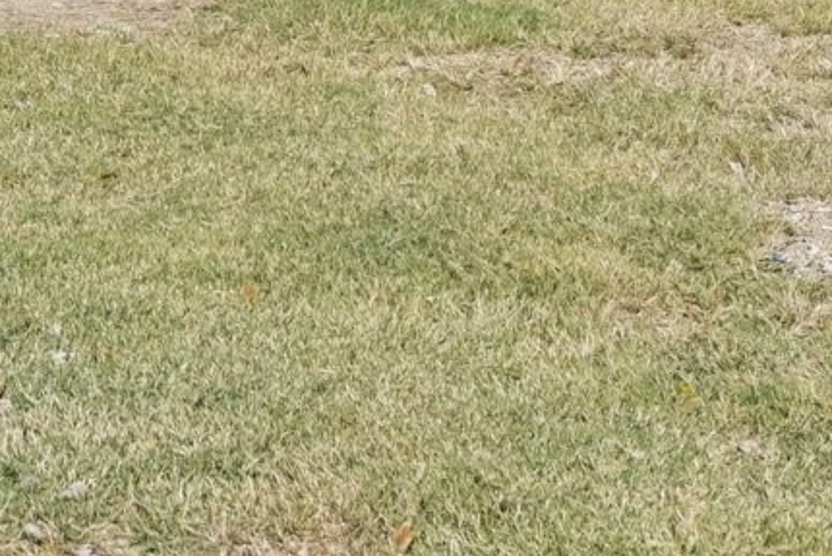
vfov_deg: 9.2
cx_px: -197
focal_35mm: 143
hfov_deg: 13.9
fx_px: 3306
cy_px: -437
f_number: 8
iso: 400
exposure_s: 1/1600
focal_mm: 30
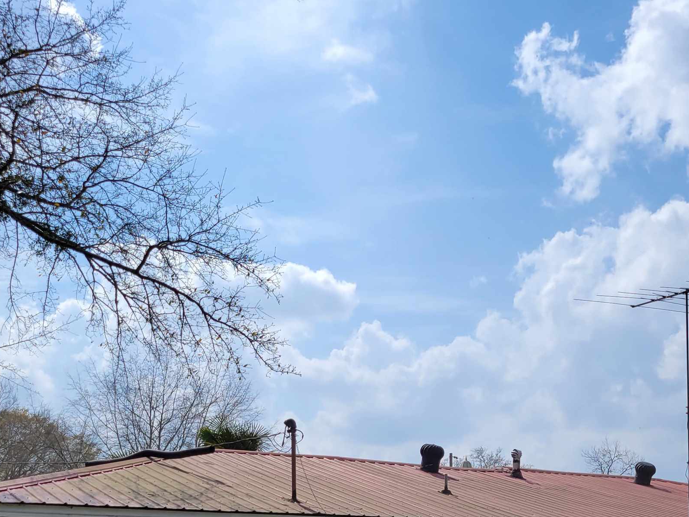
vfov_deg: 27.8
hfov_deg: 38.1
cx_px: 381
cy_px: 482
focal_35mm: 50
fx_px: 995
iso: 40
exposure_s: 1/4554
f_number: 1.8
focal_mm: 5.4
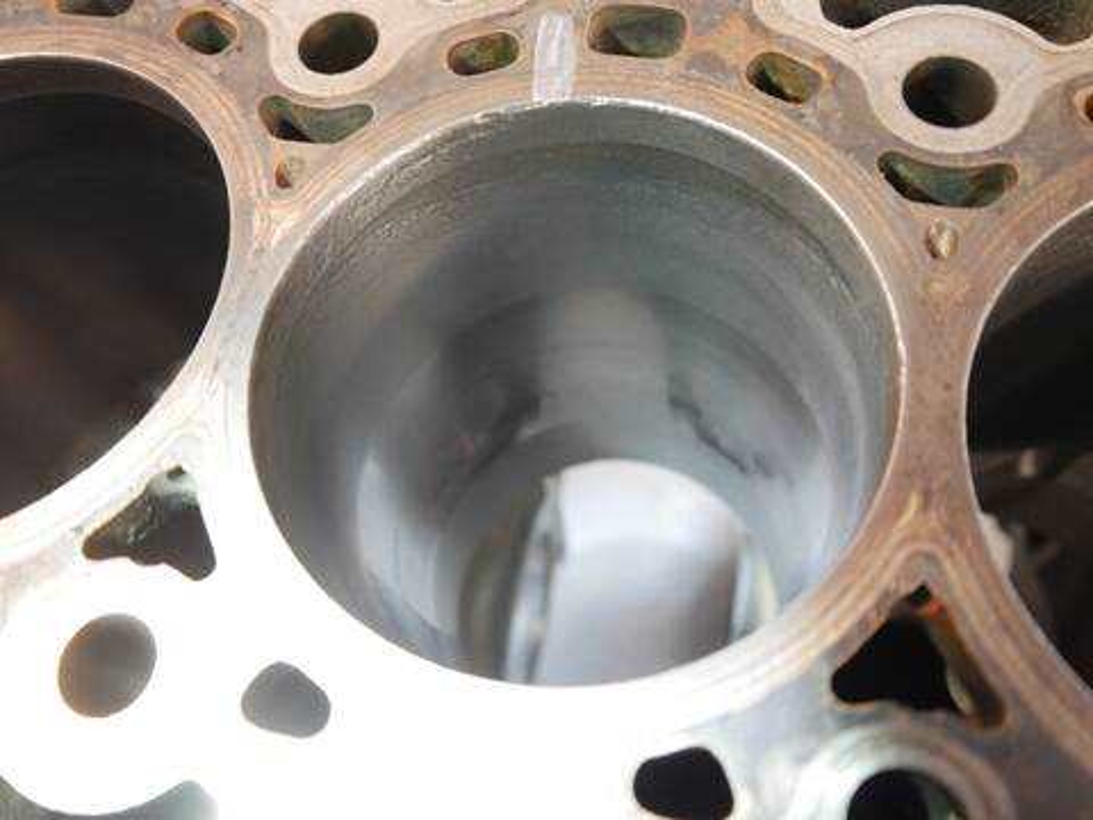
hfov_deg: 56.8
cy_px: 410
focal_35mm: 32
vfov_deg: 44.2
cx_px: 546
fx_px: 1010
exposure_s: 1/60
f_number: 3.8
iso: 1600
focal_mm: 16
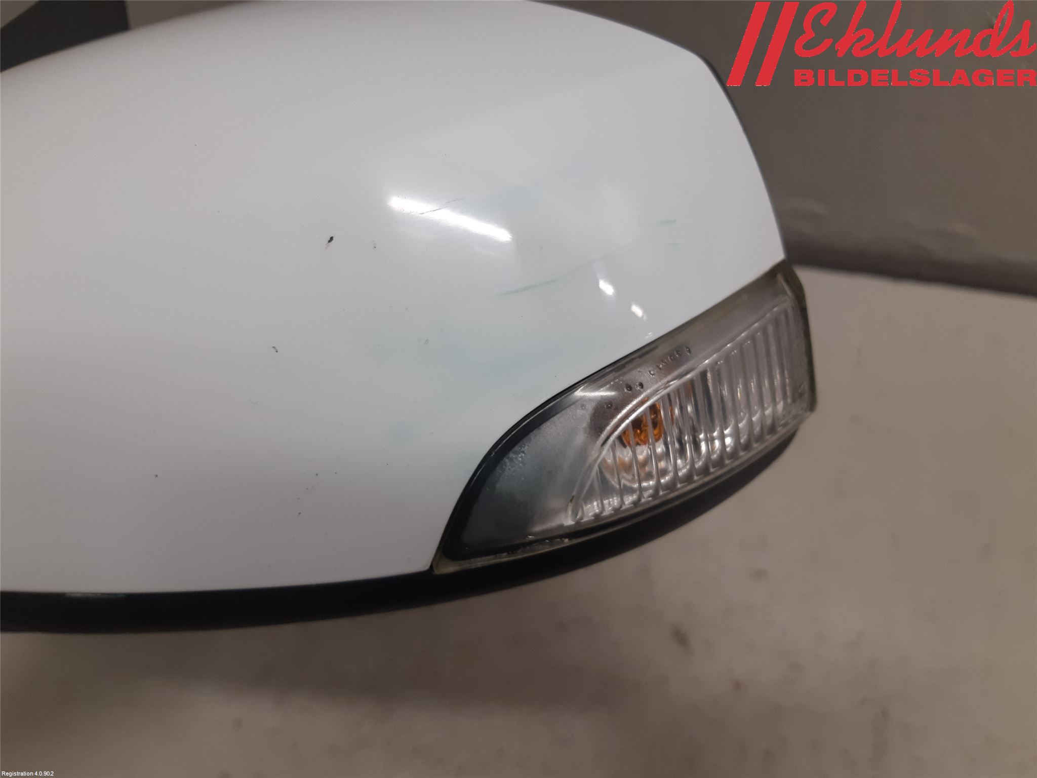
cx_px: 518
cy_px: 389
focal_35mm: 26
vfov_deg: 53.1
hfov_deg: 67.3
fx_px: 779
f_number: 1.7
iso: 80
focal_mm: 3.93
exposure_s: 1/50
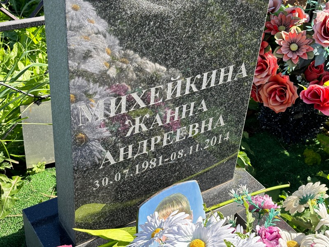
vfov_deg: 28.0
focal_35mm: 52
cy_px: 124
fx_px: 494
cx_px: 164
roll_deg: -5.3
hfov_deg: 36.8
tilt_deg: -36.5
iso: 32
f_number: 1.6
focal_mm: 5.96
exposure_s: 1/559
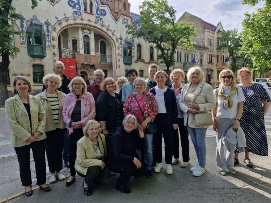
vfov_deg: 58.9
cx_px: 136
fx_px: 180
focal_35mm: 23
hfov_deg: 73.9
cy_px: 102
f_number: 1.8
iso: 50
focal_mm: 5.54
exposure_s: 1/694
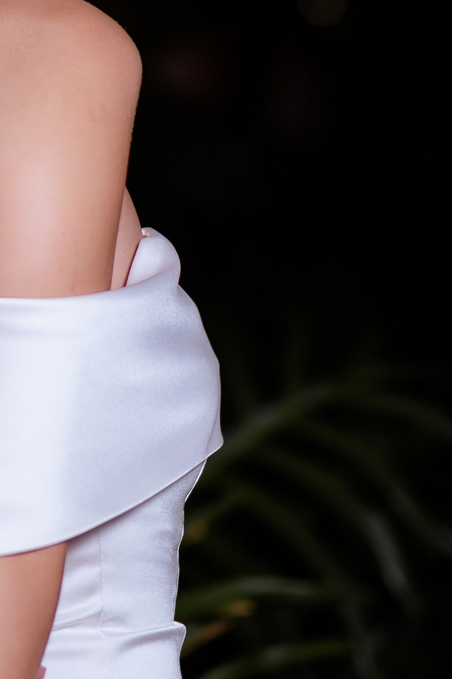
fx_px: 3111
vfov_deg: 12.4
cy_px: 235
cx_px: -55
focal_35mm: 165
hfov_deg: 8.2
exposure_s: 1/160
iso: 125
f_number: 1.4
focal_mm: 50
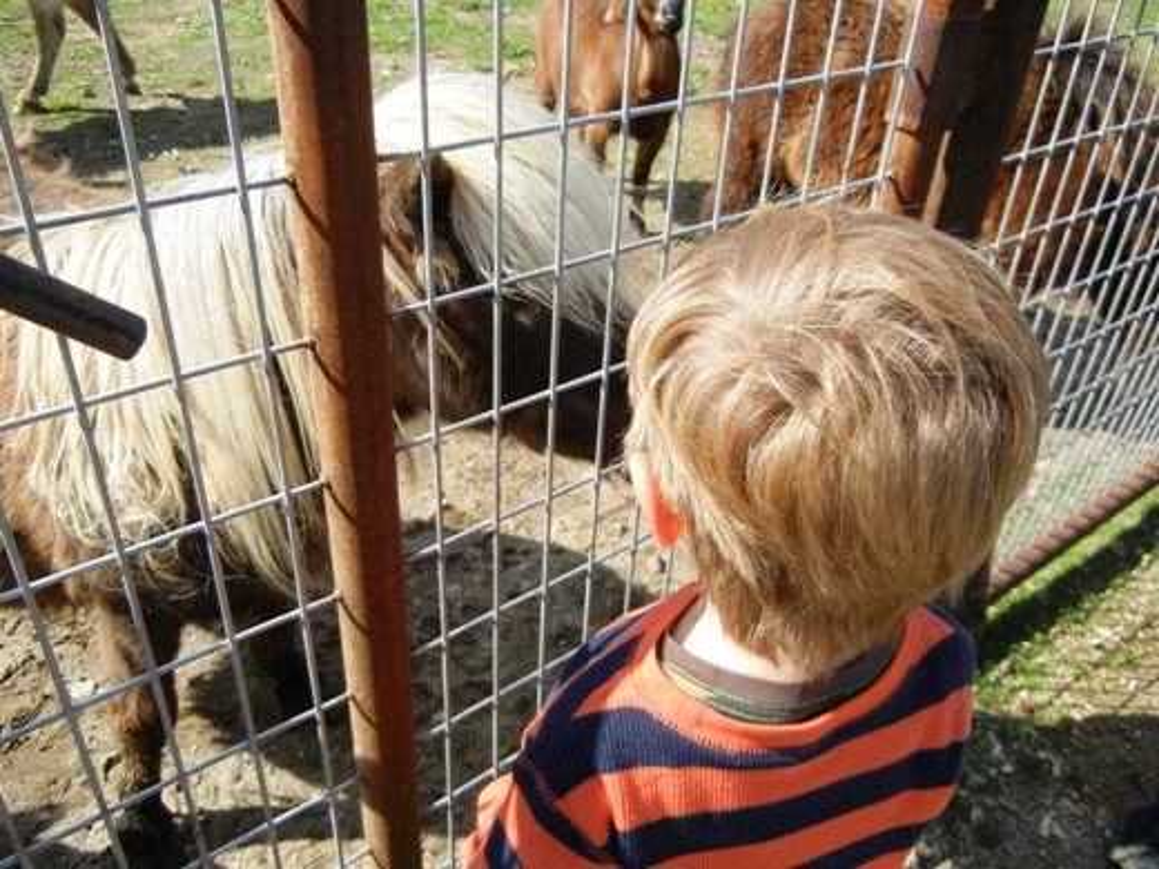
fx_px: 1004
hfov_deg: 60.0
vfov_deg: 46.8
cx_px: 580
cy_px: 434
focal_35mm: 30
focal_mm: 5.4
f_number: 3.5
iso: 160
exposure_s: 1/876
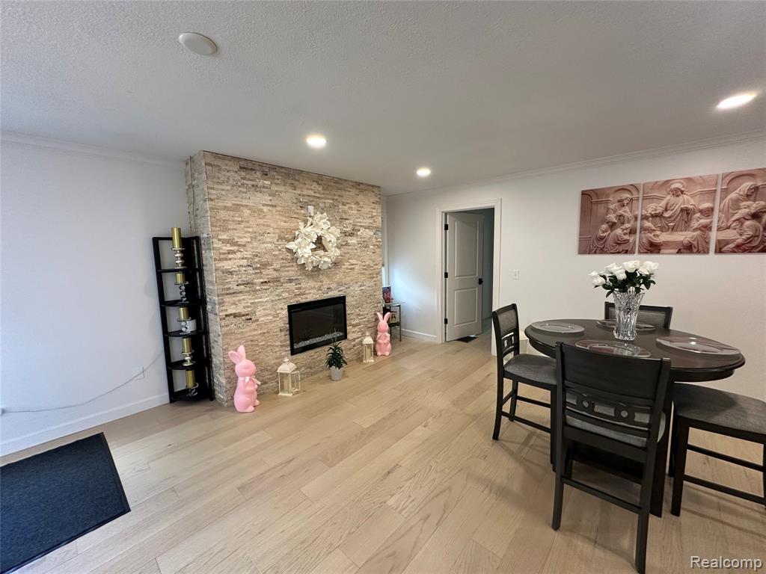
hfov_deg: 102.1
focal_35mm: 14
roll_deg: +0.7
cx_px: 383
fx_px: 310
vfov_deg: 85.7
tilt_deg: -6.4
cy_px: 287
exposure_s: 1/60
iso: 200
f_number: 2.2
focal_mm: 2.22
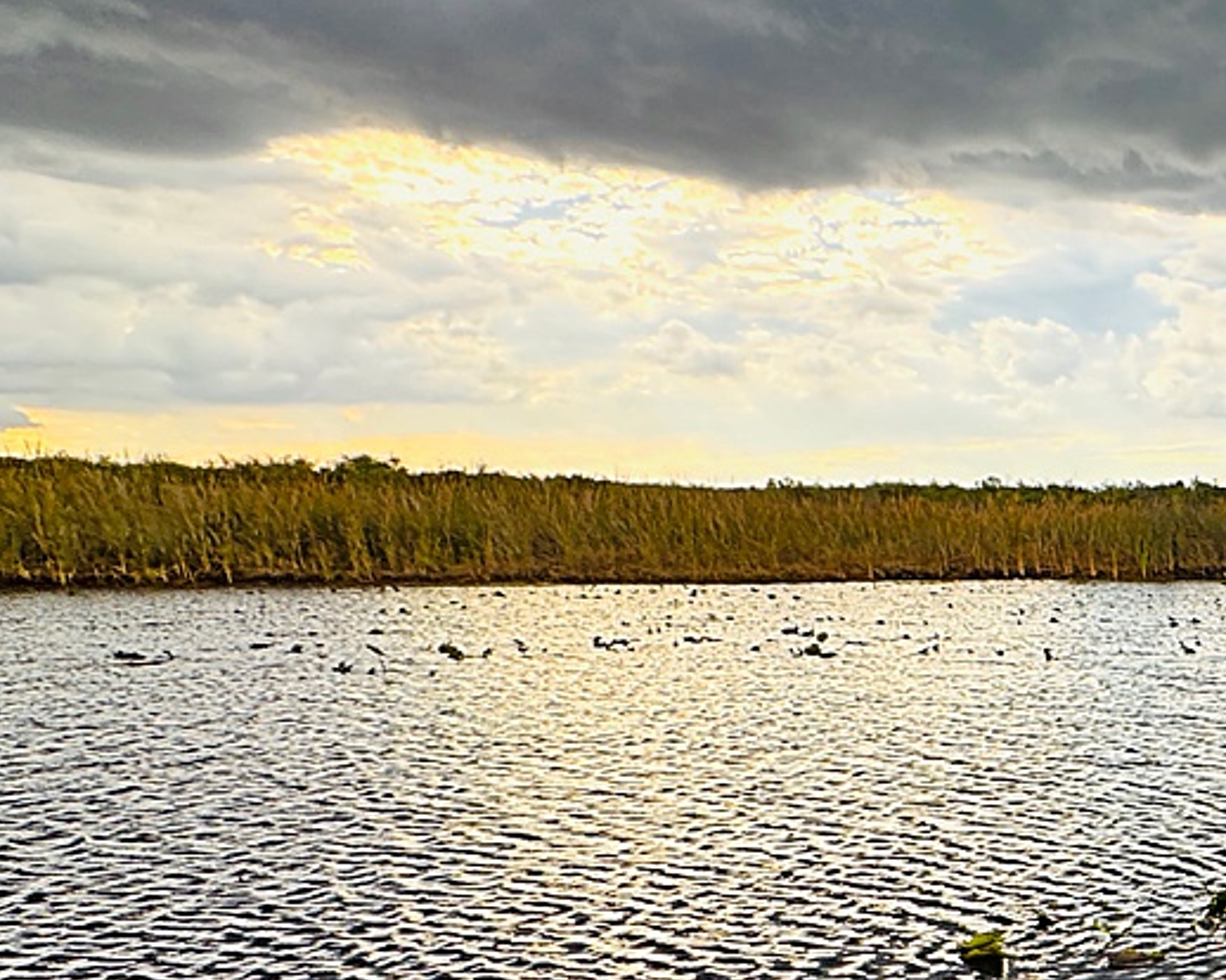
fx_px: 1378
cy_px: 1025
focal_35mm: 38
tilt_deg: -20.9
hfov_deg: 33.6
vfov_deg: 34.8
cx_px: 1624
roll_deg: -0.5
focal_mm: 2.22
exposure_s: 1/189
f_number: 2.2
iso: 40
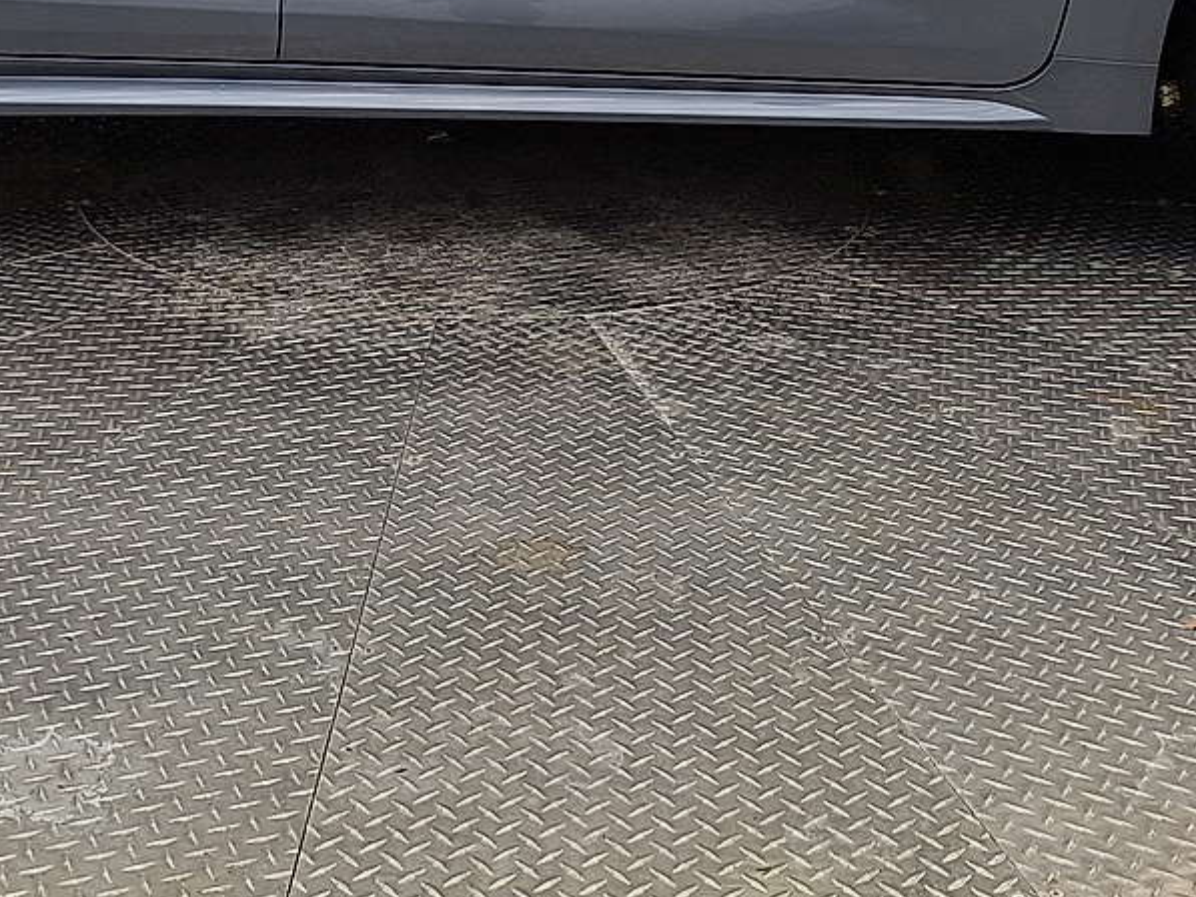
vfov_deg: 20.2
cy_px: -256
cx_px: 433
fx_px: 2315
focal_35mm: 67
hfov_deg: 28.8
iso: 25
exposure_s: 1/120
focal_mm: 4.69
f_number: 1.8
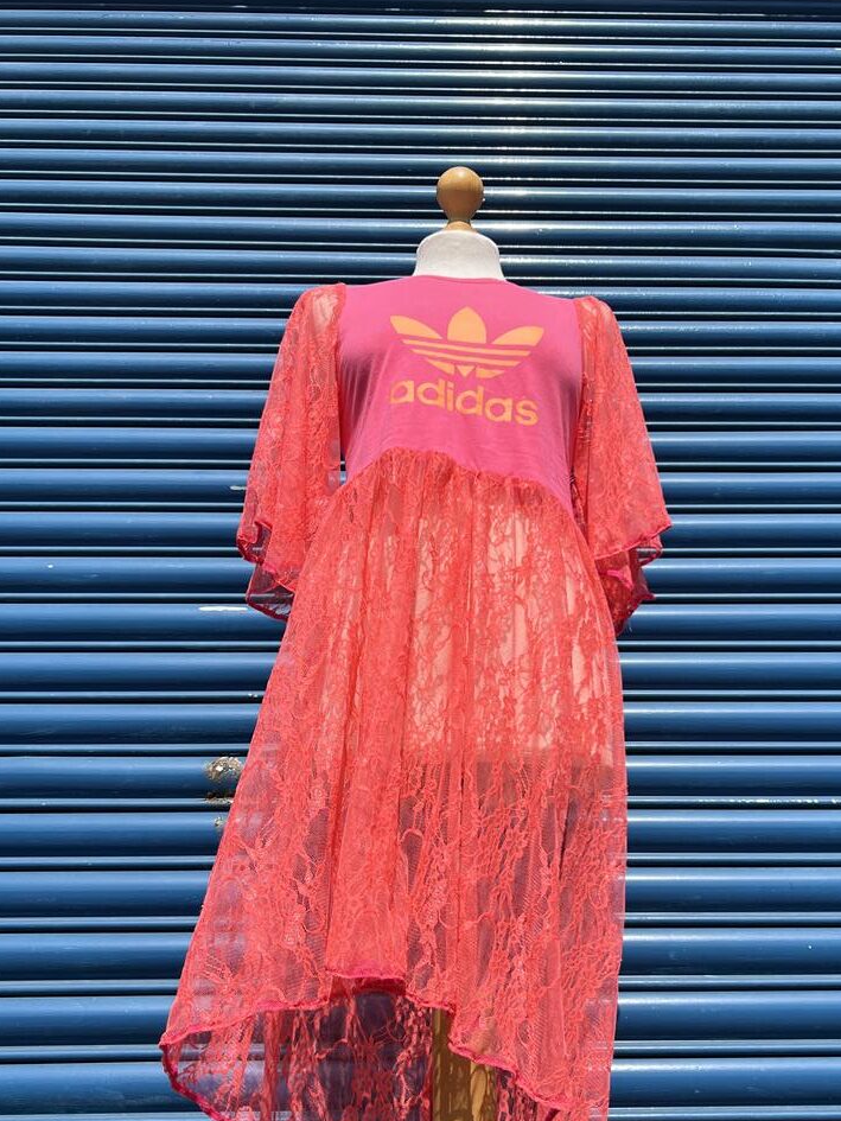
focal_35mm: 33
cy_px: 647
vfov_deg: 55.1
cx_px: 488
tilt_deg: +25.4
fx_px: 1069
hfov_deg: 42.8
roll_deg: -0.3
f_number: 1.5
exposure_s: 1/5076
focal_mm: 5.7
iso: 50
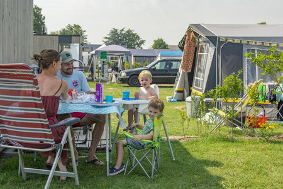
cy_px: 94
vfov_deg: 28.1
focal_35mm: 48
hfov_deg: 41.1
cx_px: 142
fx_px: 377
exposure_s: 1/800
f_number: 3.5
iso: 100
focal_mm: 32
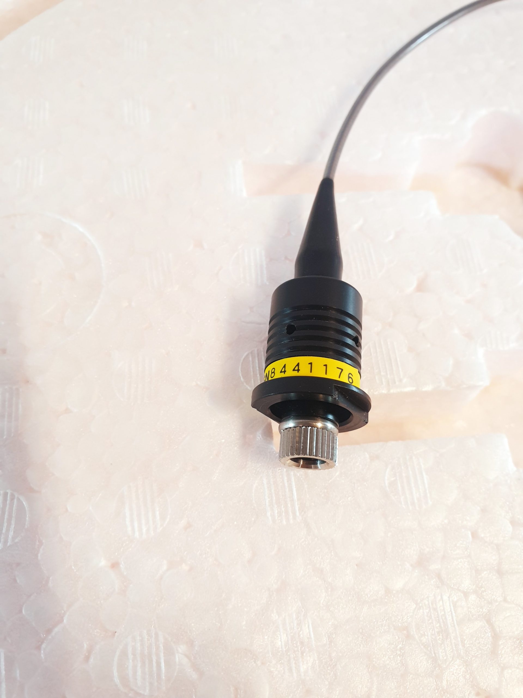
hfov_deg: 53.1
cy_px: 349
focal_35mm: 26
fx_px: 524
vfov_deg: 67.3
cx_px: 262
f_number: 2.4
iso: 160
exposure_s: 1/50
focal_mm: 4.3
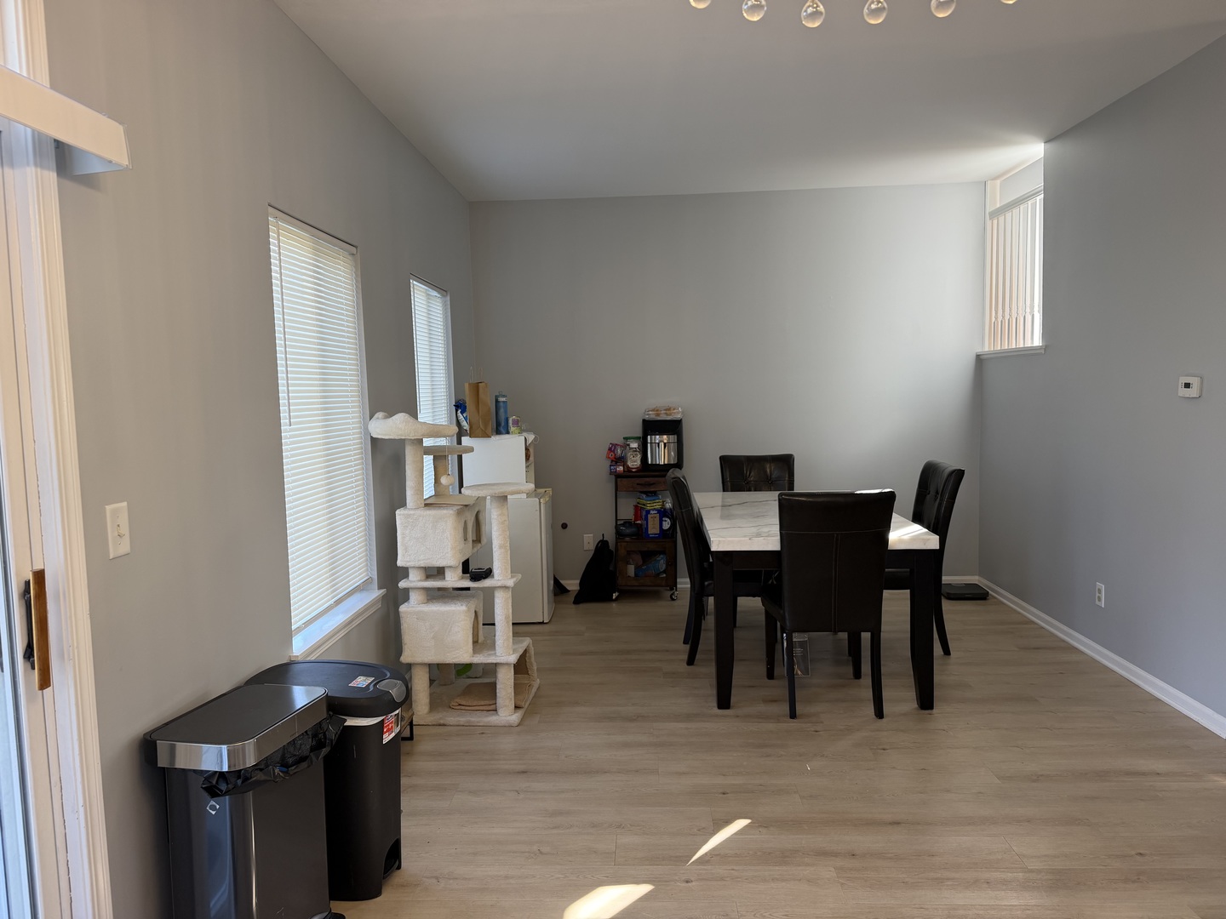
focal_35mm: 24
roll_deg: +1.9
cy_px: 460
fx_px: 850
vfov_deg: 56.8
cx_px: 613
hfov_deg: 71.6
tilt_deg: -5.1
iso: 100
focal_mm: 6.76
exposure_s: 1/121
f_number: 1.78
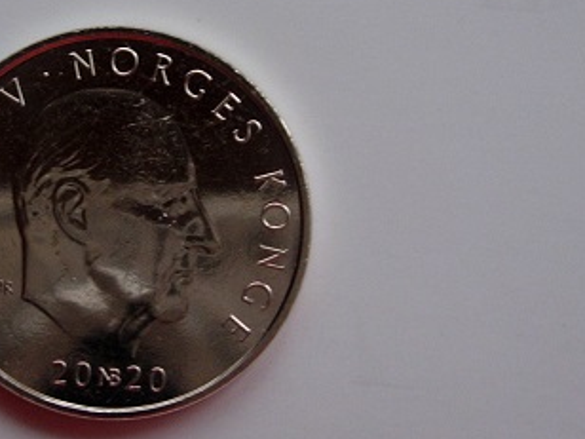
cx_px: 131
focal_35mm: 96
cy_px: 192
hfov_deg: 20.3
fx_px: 1622
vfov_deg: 15.4
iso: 102
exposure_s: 1/32
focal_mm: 7.8
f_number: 2.8
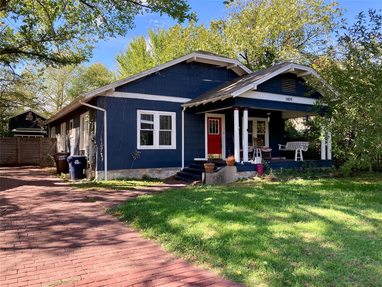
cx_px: 191
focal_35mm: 28
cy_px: 144
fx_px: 309
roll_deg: +0.2
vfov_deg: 49.7
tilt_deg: +2.1
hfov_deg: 63.4
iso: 20
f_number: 1.8
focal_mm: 3.99
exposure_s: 1/264
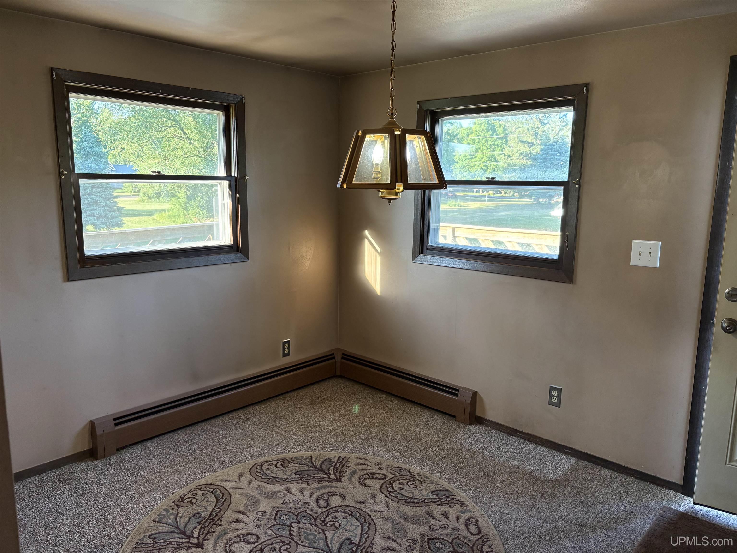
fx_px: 554
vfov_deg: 53.1
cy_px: 276
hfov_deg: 67.3
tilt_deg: -10.4
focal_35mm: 26
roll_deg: -0.3
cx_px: 368
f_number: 1.6
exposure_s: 1/120
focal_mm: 5.96
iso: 160
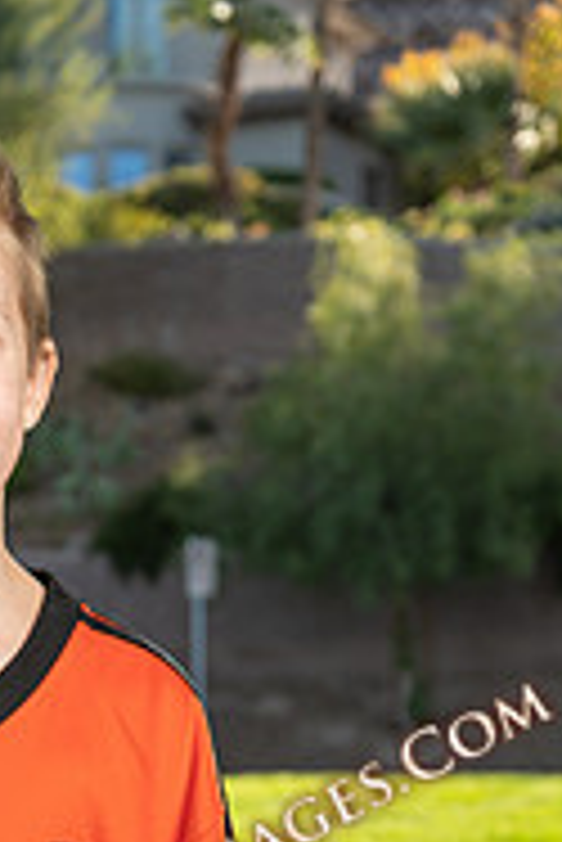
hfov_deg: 9.6
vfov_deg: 14.1
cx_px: -90
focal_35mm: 142
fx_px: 3319
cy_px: 964
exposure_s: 1/160
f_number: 5.6
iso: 100
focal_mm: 59
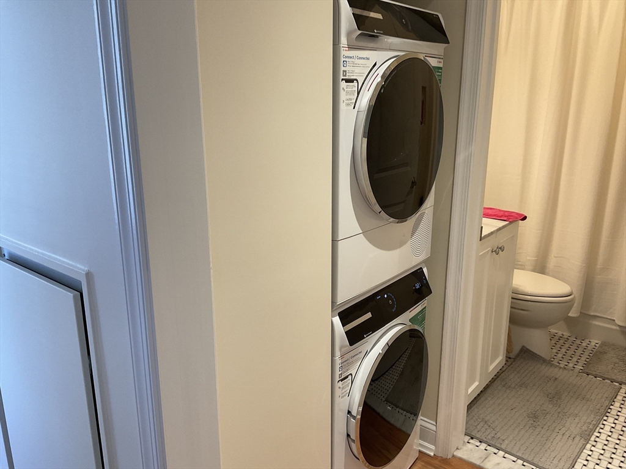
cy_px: 234
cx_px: 313
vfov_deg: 48.2
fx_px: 524
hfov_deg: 61.7
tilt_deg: -16.3
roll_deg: +0.1
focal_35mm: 29
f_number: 1.8
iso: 64
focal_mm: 3
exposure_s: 1/60
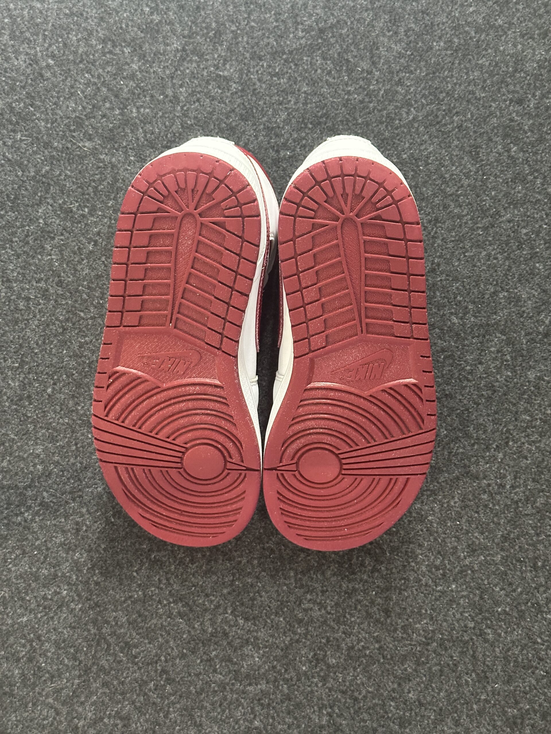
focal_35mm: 48
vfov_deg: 39.7
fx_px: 1019
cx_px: 276
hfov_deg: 30.3
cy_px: 367
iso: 640
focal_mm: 6.86
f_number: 1.78
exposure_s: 1/29
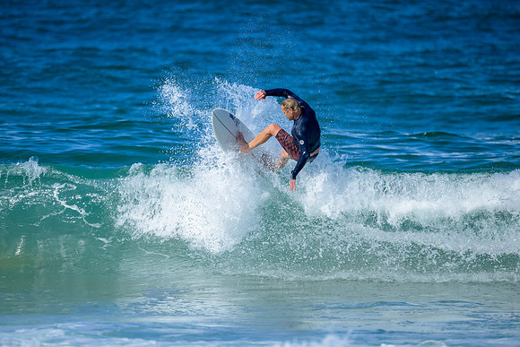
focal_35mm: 800
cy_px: 174
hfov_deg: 2.6
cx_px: 260
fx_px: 11558
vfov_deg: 1.7
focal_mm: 800
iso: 360
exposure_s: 1/2500
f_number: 6.3
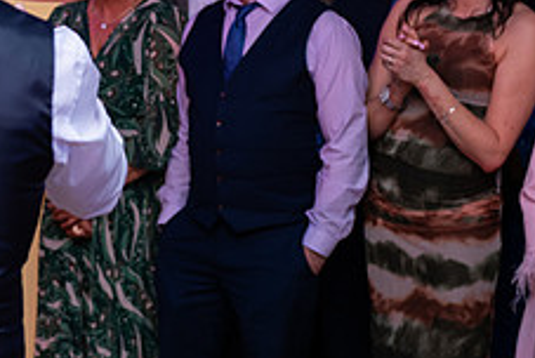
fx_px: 2277
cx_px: -42
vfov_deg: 9.0
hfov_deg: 13.2
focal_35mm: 153
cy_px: 95
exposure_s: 1/160
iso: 500
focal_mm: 60
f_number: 3.5
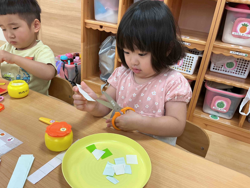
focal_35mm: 29
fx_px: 209
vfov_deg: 48.2
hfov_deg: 61.7
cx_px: 125
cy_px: 94
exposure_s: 1/120
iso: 64
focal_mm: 3
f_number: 1.8
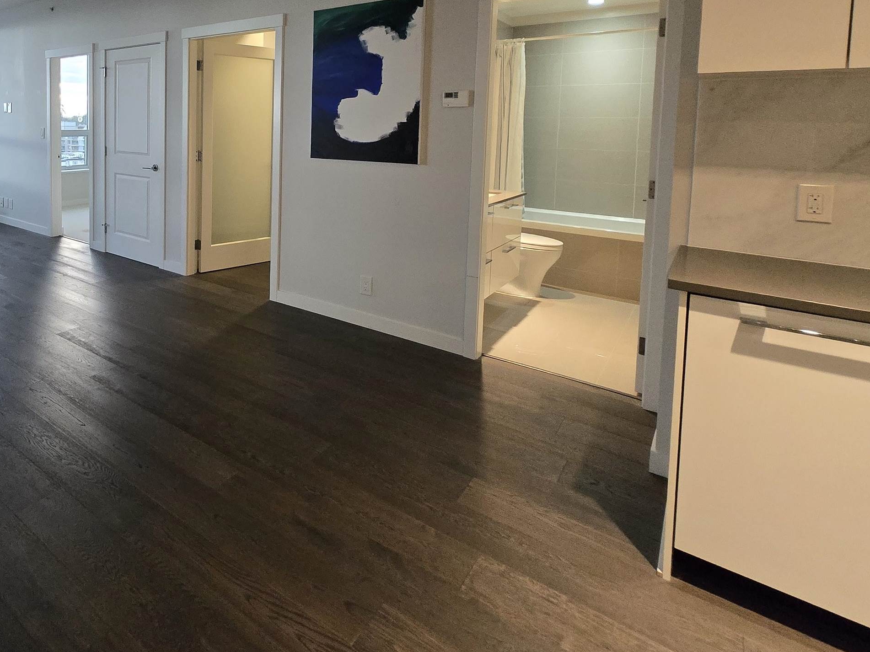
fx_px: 528
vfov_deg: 59.5
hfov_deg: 73.0
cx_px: 209
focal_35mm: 21
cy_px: 152
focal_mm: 1.7
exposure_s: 1/60
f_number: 2.2
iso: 500
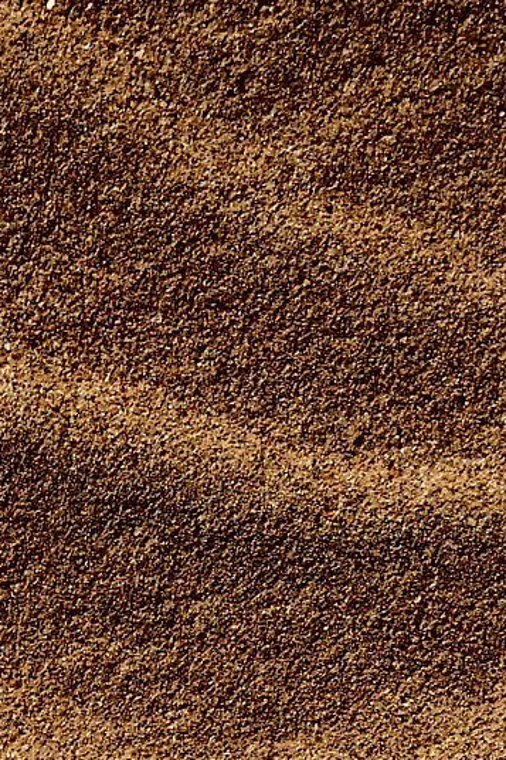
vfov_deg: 20.1
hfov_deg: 14.1
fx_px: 1899
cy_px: 1068
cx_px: -289
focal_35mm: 90
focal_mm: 4.15
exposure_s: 1/1832
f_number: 2.2
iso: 25
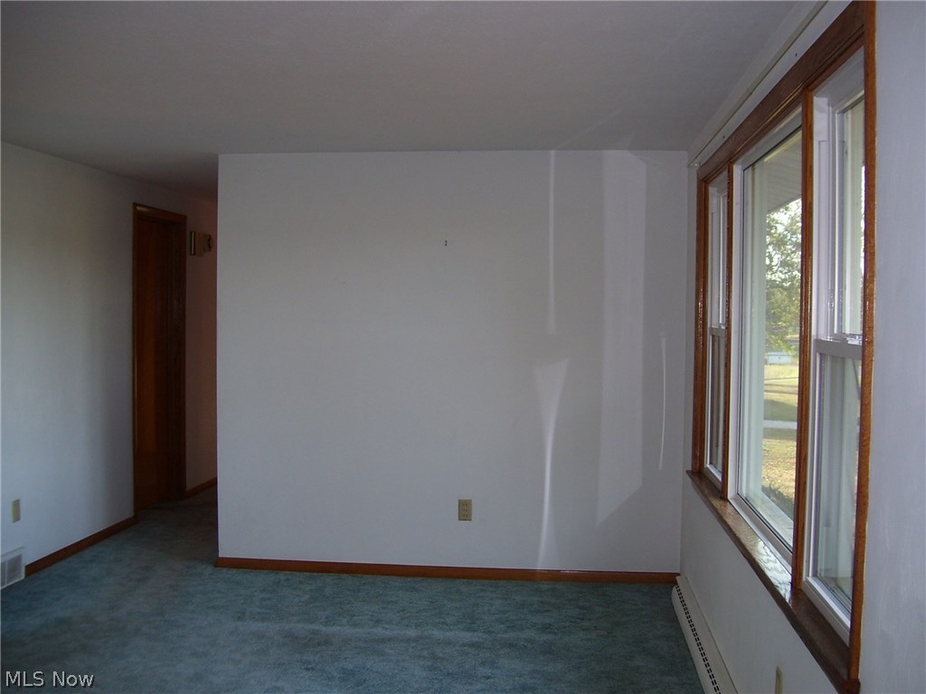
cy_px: 347
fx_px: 963
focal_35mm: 36
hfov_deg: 51.4
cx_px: 463
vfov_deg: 39.7
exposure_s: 1/60
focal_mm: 6
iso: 80
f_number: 2.7
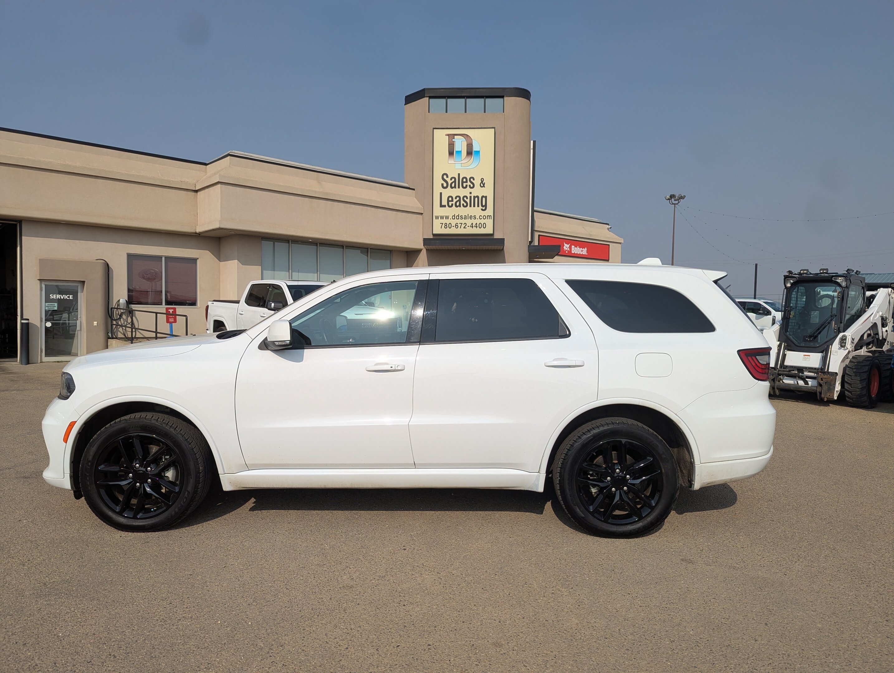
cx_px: 447
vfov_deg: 56.9
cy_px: 336
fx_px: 621
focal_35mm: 24
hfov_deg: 71.5
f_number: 1.85
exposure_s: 1/3774
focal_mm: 6.81
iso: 49
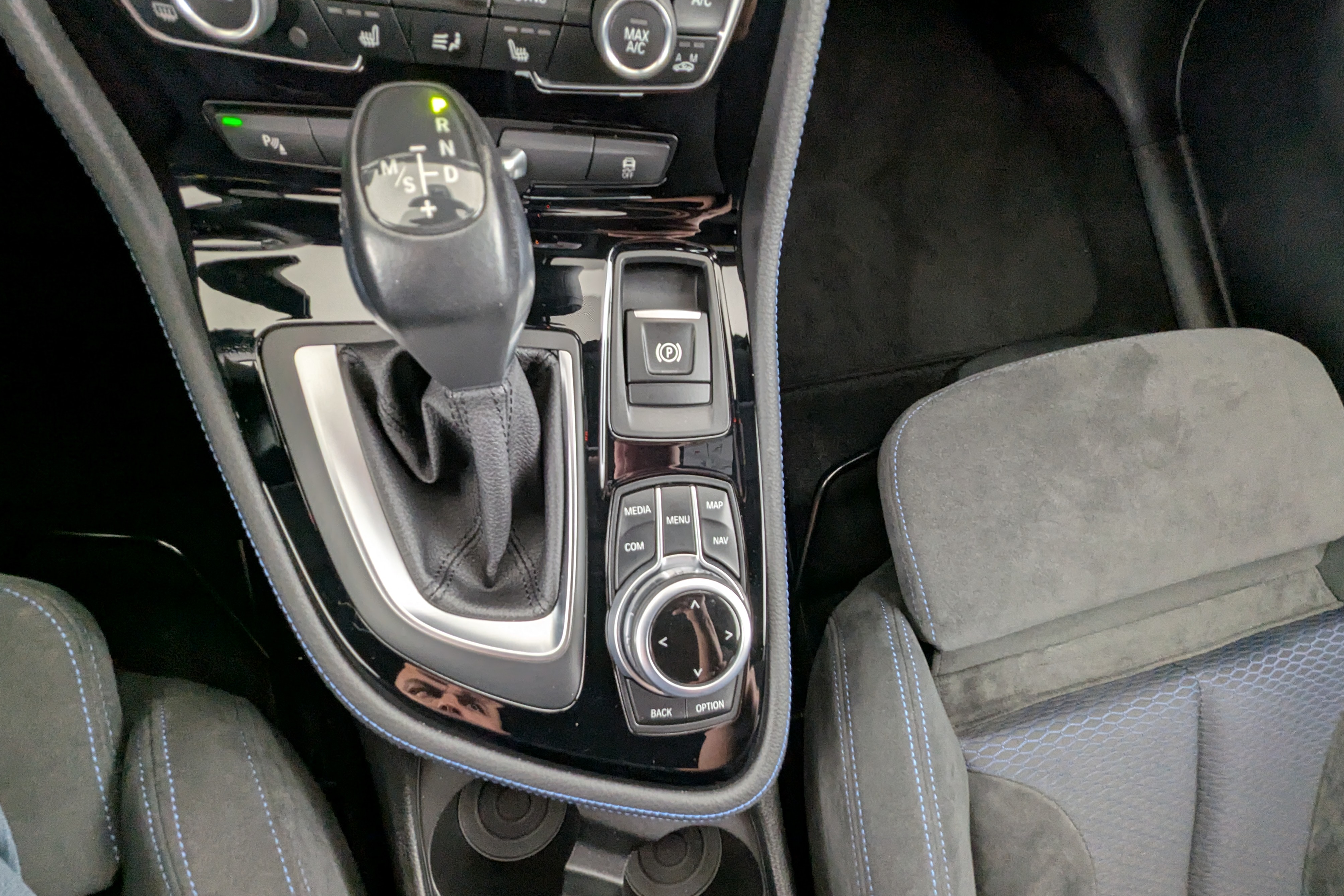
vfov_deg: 70.3
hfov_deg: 93.3
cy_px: 492
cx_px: 679
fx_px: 635
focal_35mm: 17
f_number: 2.2
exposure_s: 1/24.3
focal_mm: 2.35
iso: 244
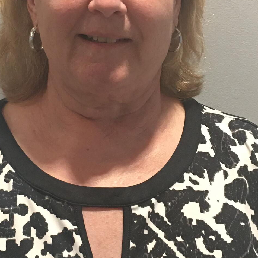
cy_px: 59
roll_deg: +0.5
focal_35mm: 46
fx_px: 388
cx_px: 100
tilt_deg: -6.9
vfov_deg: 35.8
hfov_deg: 36.6
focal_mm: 4.15
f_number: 2.2
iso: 80
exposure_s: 1/15
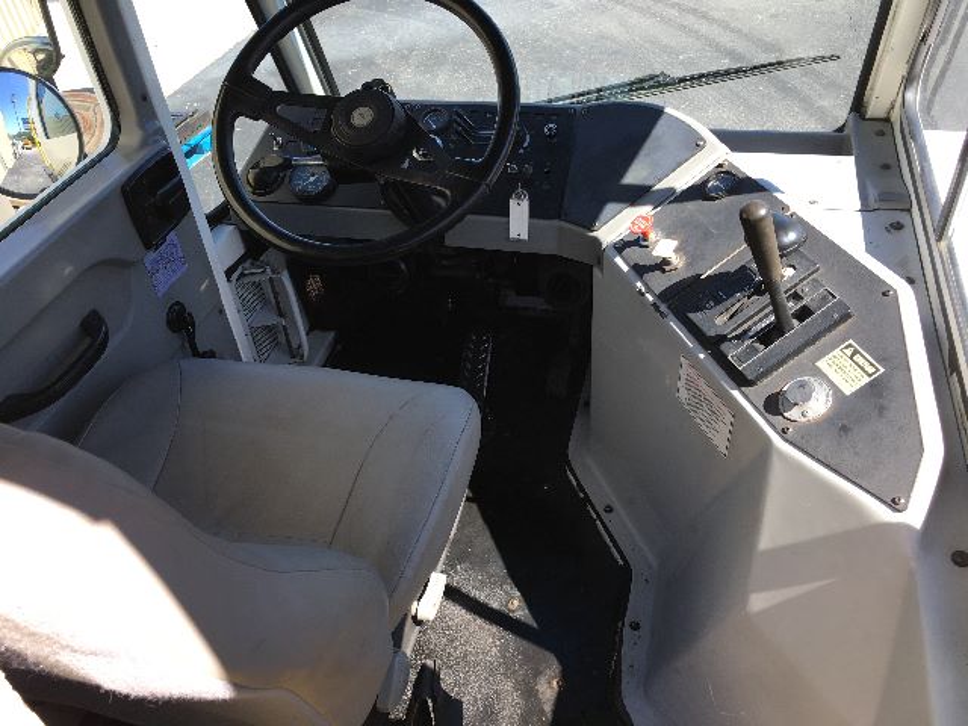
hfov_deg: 61.7
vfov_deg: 48.2
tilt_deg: -41.7
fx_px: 811
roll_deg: +10.6
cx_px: 484
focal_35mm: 29
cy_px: 363
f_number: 2.2
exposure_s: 1/278
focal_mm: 4.15
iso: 25
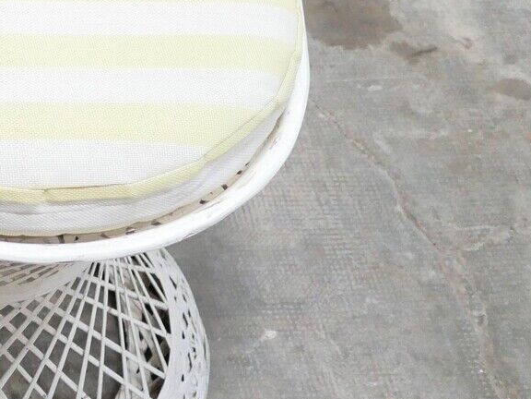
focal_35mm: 139
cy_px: -98
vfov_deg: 10.5
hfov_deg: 13.0
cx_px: -377
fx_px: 2132
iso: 2000
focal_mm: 20
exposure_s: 1/60
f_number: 1.7
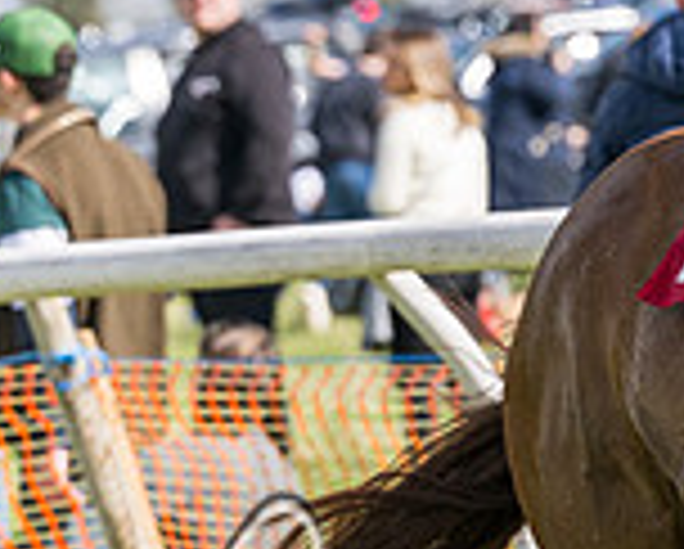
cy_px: 390
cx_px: 1014
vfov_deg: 3.1
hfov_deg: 3.8
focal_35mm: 500
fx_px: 10135
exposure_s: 1/4000
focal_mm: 115
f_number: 4
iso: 400
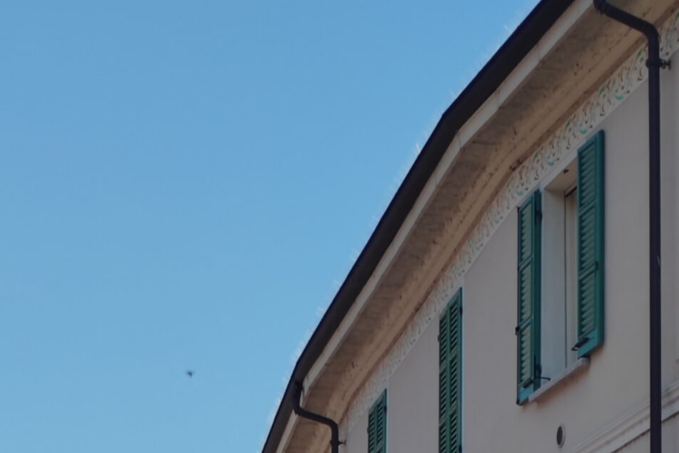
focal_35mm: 154
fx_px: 2904
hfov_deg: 13.3
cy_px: 691
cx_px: 256
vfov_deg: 8.7
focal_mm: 5.52
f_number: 1.9
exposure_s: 1/1100
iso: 100
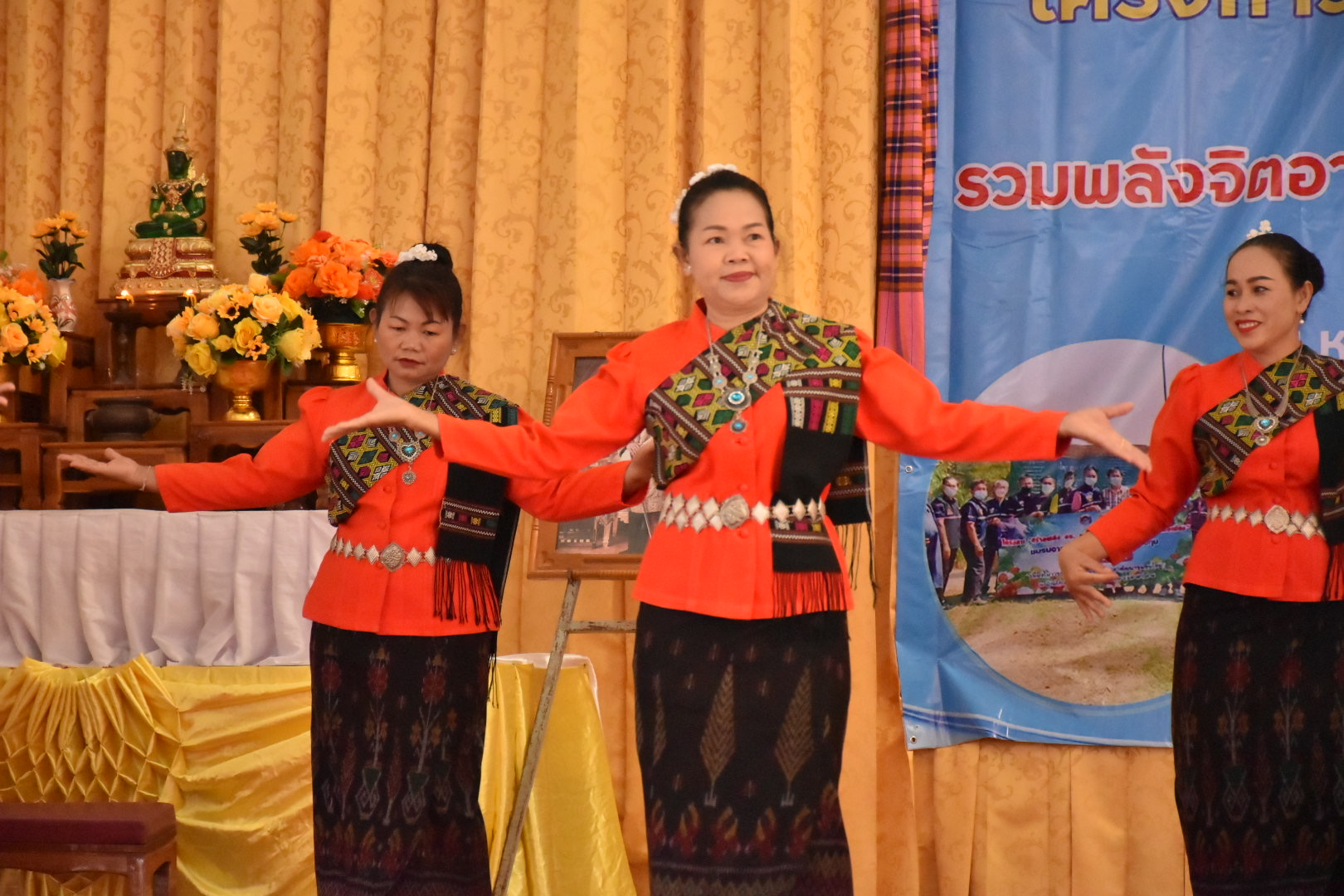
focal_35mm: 150
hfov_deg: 13.7
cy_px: 448
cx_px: 672
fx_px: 5600
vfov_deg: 9.1
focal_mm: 100
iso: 4000
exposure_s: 1/320
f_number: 5.6
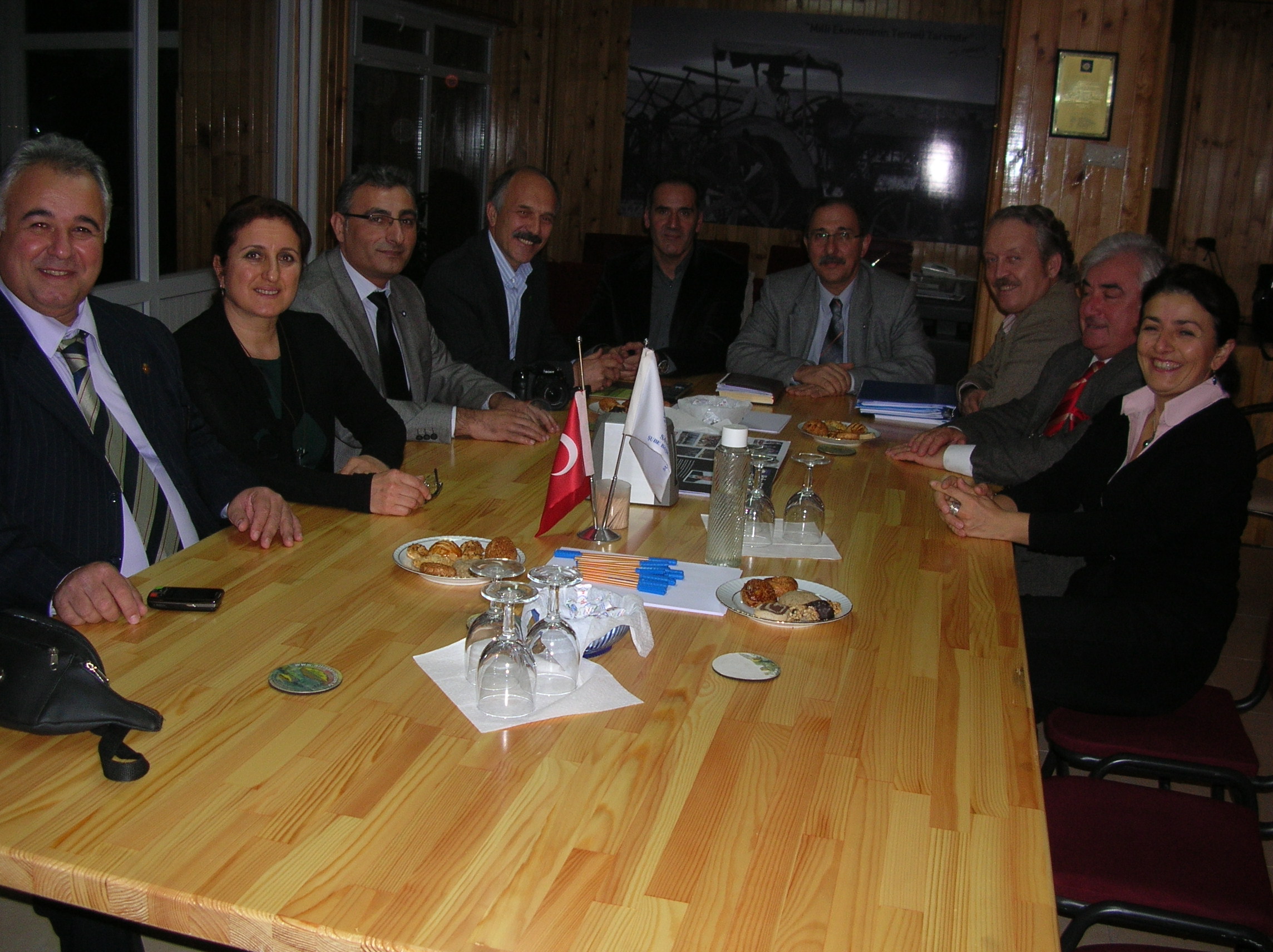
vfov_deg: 40.6
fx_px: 1286
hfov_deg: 52.7
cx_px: 636
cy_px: 476
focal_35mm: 35
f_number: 2.8
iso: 60
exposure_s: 1/60.1
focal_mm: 5.8
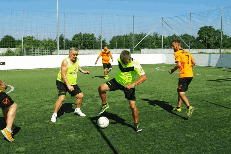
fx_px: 263
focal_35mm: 41
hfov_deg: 46.9
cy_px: 82
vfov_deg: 32.7
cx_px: 87
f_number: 9.5
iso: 100
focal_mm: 21.25
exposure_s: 1/180
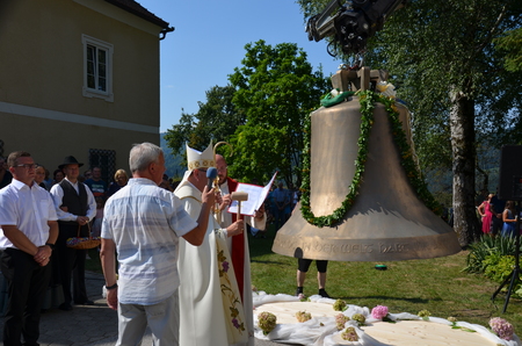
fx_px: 477
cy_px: 173
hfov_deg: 57.3
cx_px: 261
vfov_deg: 39.8
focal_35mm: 33
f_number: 9
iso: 100
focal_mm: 22
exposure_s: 1/320
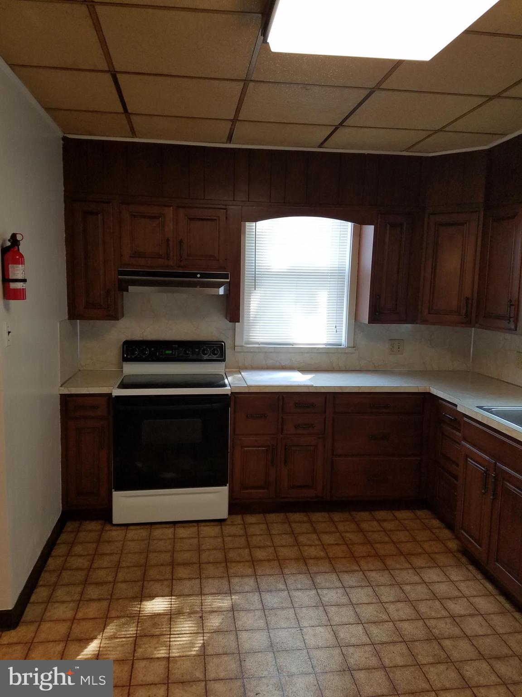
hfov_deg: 53.1
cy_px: 348
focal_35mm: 26
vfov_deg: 67.3
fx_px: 523
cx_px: 261
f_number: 1.7
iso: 100
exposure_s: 1/60
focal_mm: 4.2
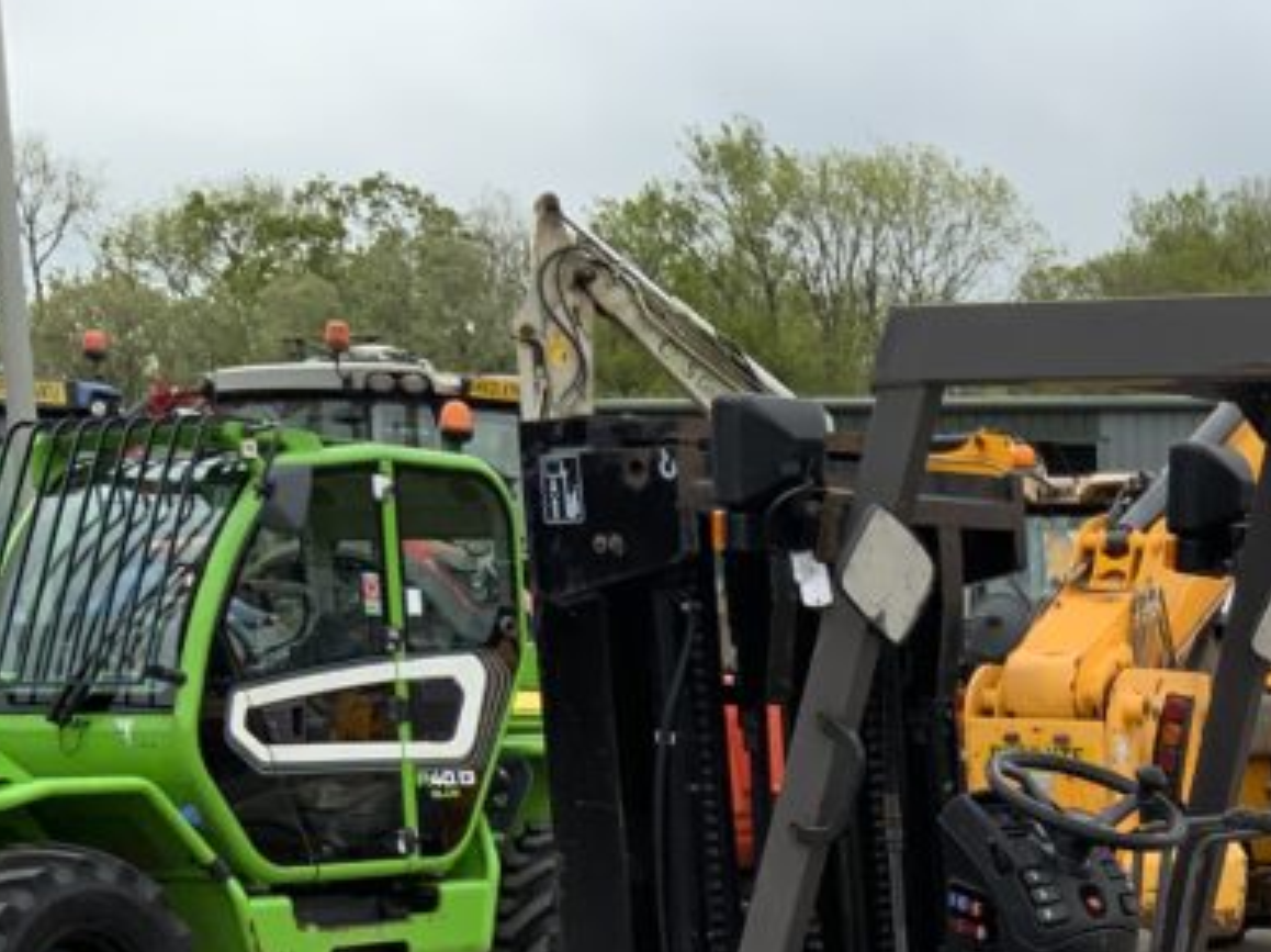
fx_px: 2825
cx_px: 1561
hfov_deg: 23.1
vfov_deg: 18.0
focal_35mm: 77
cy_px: 1196
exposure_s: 1/534
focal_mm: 3
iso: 16
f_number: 1.8
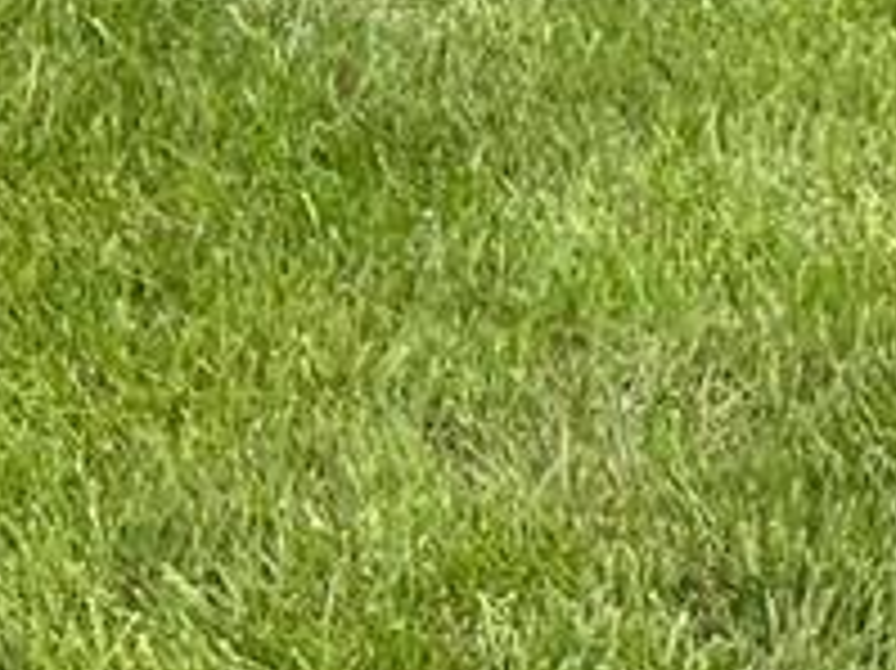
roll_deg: +0.1
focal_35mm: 188
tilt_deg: +0.5
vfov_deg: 7.2
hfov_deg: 9.9
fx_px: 4863
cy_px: -1219
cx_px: 1706
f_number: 1.5
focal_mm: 5.7
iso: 50
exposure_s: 1/5076
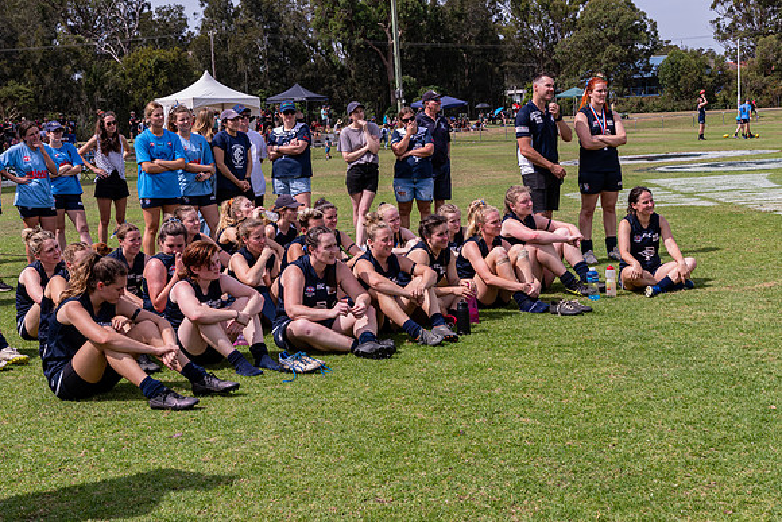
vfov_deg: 24.5
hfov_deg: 36.1
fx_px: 1200
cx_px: 396
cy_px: 239
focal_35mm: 55
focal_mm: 34
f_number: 8
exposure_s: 1/500
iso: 200
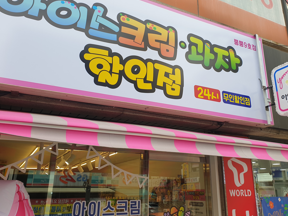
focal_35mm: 32
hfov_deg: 56.7
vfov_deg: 44.0
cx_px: 159
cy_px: 88
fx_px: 266
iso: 50
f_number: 2.4
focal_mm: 4.3
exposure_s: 1/350
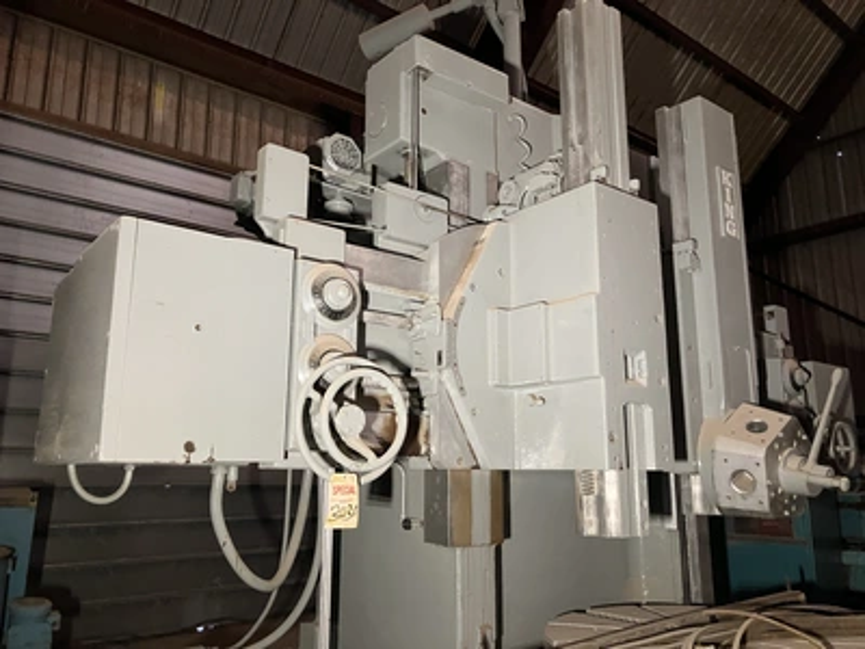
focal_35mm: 28
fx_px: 700
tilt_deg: +13.7
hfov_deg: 63.4
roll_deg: +1.1
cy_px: 324
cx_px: 432
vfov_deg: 49.7
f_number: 1.8
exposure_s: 1/28
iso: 400
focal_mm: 3.99
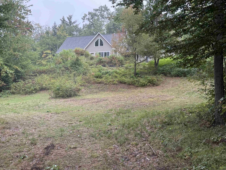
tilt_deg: +6.7
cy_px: 85
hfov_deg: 39.7
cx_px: 113
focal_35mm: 48
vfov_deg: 30.3
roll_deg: -1.4
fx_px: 313
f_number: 1.78
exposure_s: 1/337
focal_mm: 6.76
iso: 100
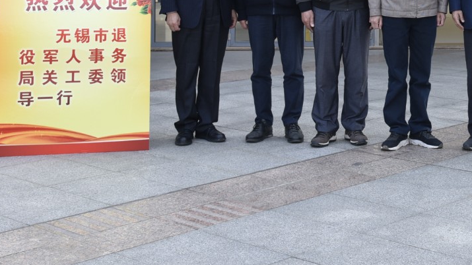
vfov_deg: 15.5
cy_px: -55
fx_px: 939
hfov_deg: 27.0
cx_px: 450
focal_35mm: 75
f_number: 6.3
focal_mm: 32
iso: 320
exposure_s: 1/160
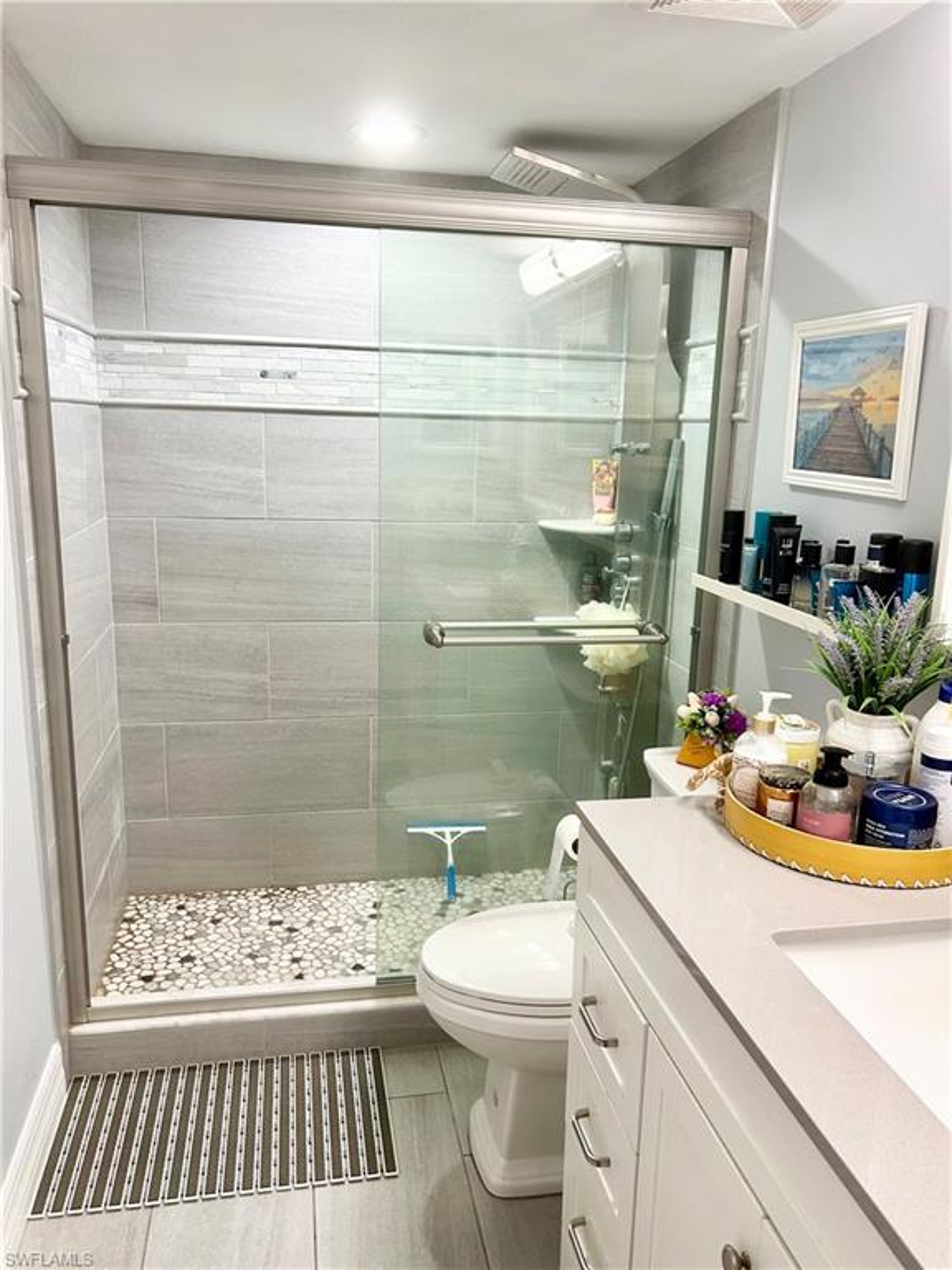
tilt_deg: -13.1
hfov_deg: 53.1
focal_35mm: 26
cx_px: 476
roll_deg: -2.0
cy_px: 635
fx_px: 953
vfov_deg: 67.3
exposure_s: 1/120
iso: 125
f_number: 1.5
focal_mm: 5.7
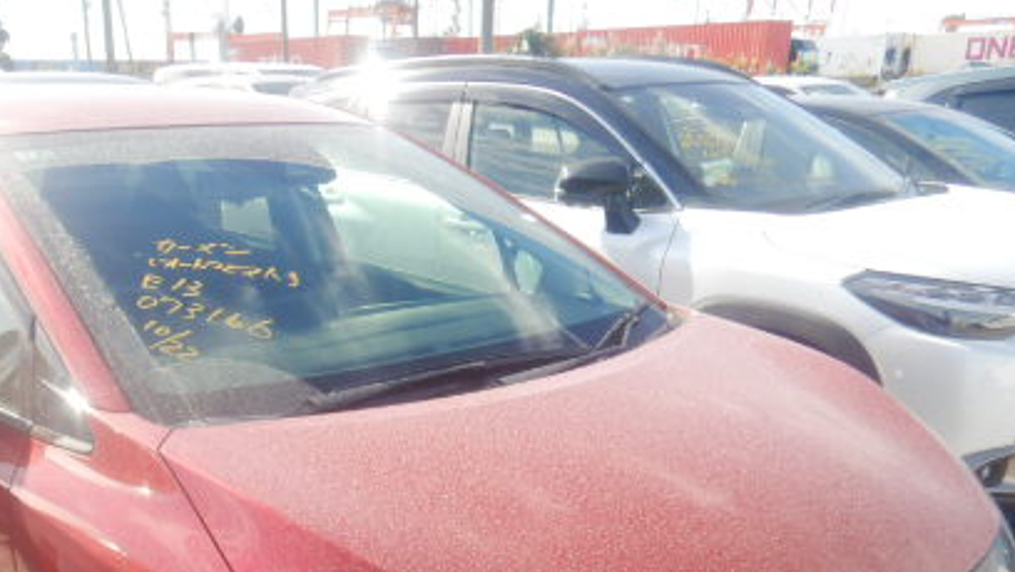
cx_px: 388
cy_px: 589
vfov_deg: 27.2
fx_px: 1104
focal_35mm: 41
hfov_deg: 49.0
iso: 125
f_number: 2.8
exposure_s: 1/100
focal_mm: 4.3
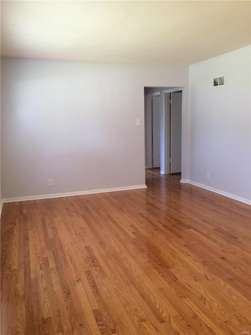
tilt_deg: -11.3
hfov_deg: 48.2
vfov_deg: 61.7
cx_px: 126
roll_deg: +0.1
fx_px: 280
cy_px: 168
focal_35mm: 29
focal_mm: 4.15
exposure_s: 1/30
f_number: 2.2
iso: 40
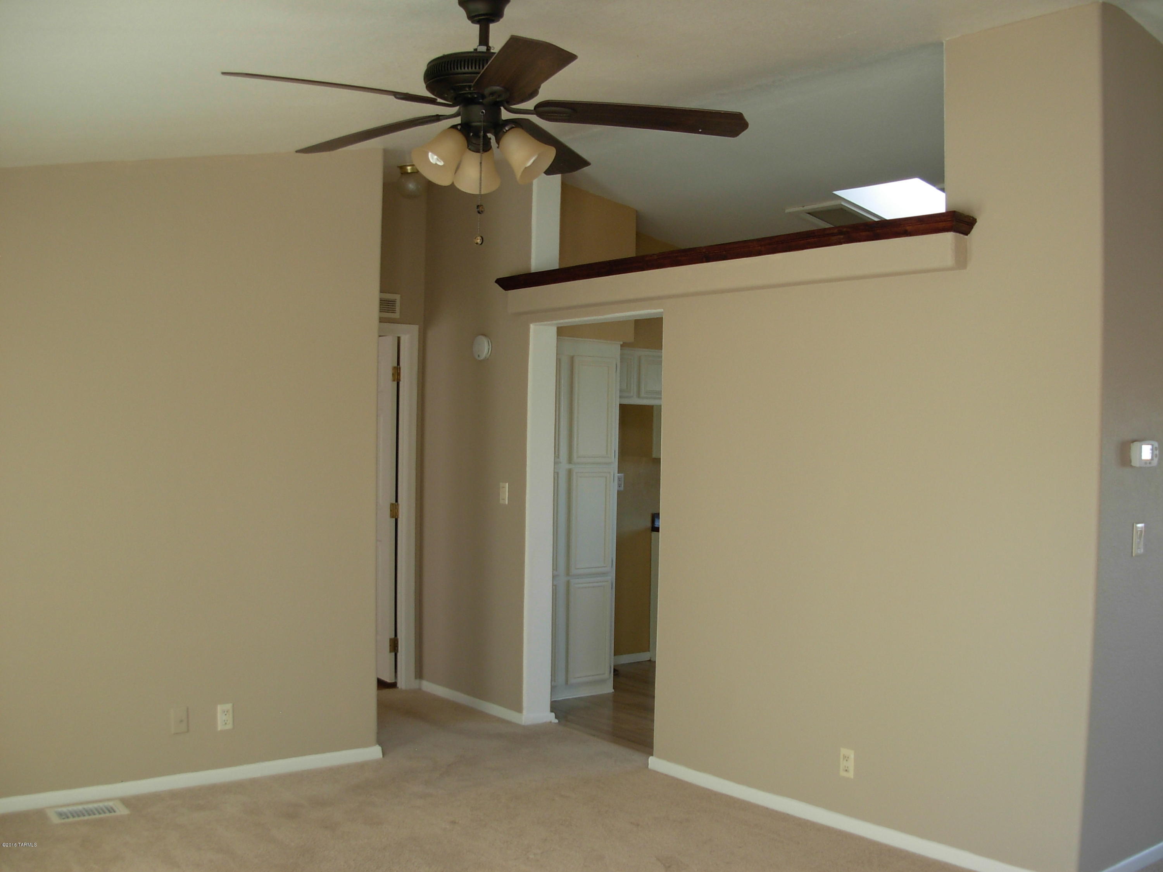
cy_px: 436
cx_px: 582
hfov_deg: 49.0
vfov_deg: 37.7
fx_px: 1277
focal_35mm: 38
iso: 79
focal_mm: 6.3
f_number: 2.9
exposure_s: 1/36.9
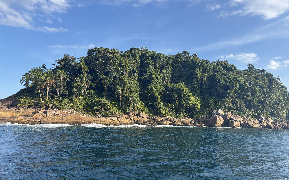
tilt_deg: +7.0
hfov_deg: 66.5
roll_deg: +0.7
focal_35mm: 28
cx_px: 147
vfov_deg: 44.5
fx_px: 221
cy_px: 92
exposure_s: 1/1590
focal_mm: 5.96
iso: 50
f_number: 1.6
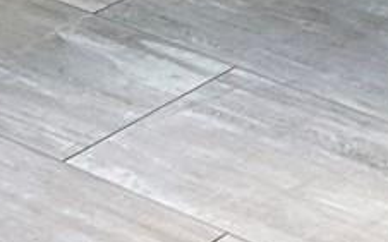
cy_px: -611
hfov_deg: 9.9
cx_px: 797
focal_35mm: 195
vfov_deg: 6.0
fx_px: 2061
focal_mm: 5.7
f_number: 1.5
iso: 80
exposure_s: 1/60
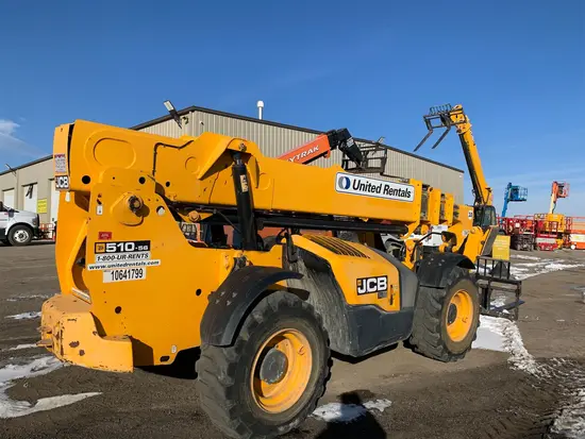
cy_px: 220
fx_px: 440
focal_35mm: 26
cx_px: 292
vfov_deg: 53.1
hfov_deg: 67.3
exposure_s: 1/3185
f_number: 1.8
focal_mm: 4.25
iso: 25
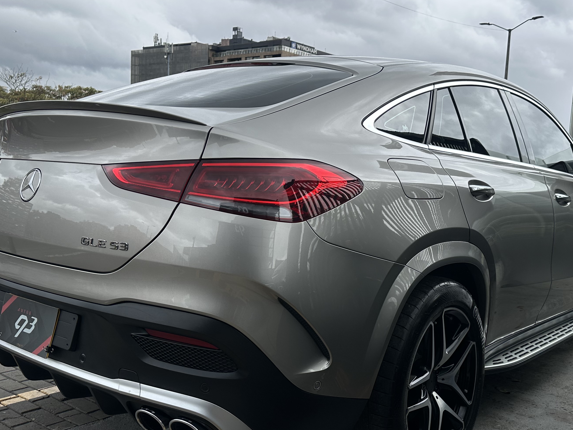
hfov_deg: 50.1
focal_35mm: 37
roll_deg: -3.4
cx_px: 303
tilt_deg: -7.2
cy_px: 248
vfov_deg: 38.6
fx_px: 613
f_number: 1.78
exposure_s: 1/2070
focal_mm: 6.86
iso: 80
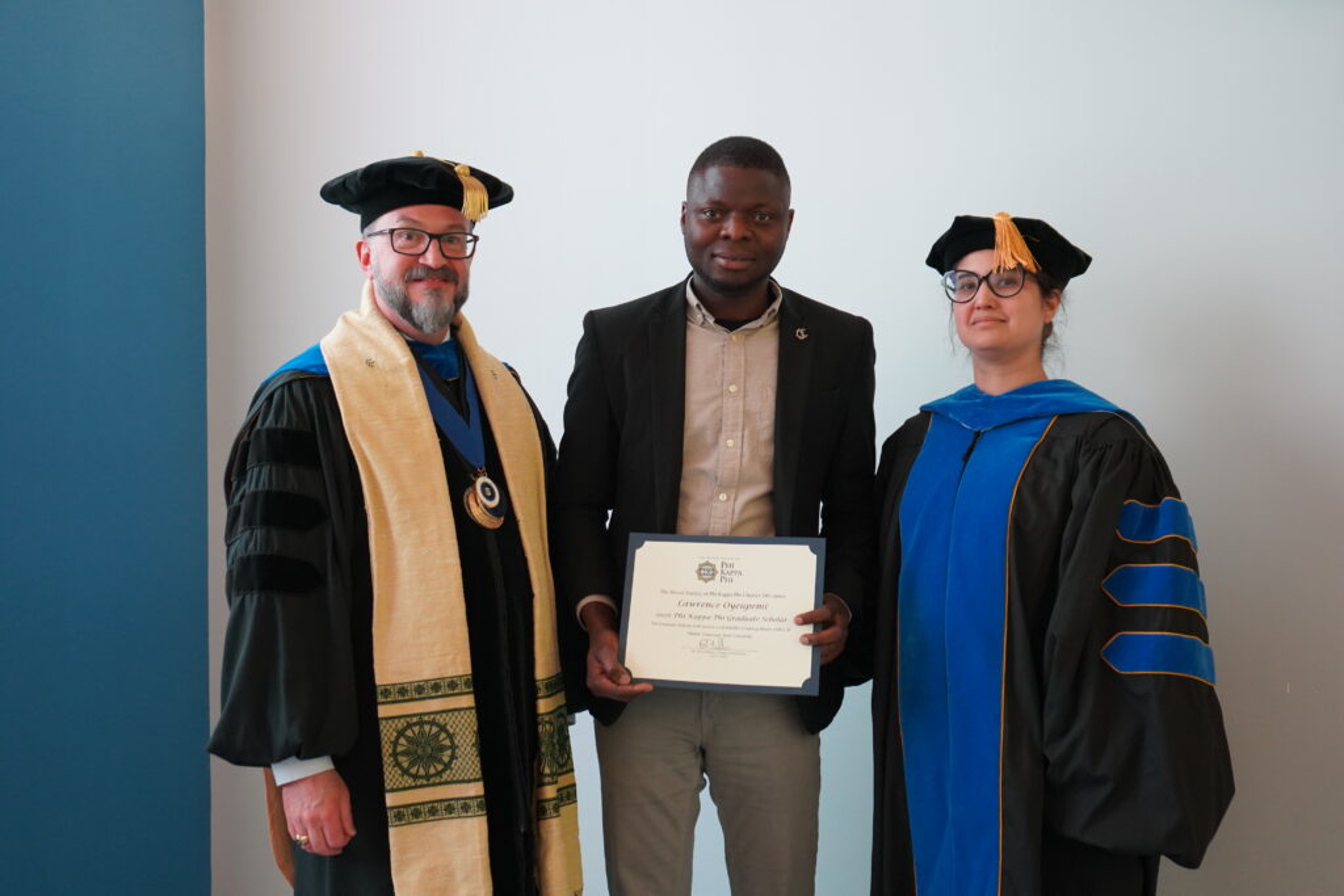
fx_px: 1643
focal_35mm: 44
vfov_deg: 30.5
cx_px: 672
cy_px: 448
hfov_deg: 44.5
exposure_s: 1/160
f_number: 4.5
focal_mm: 44
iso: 3200
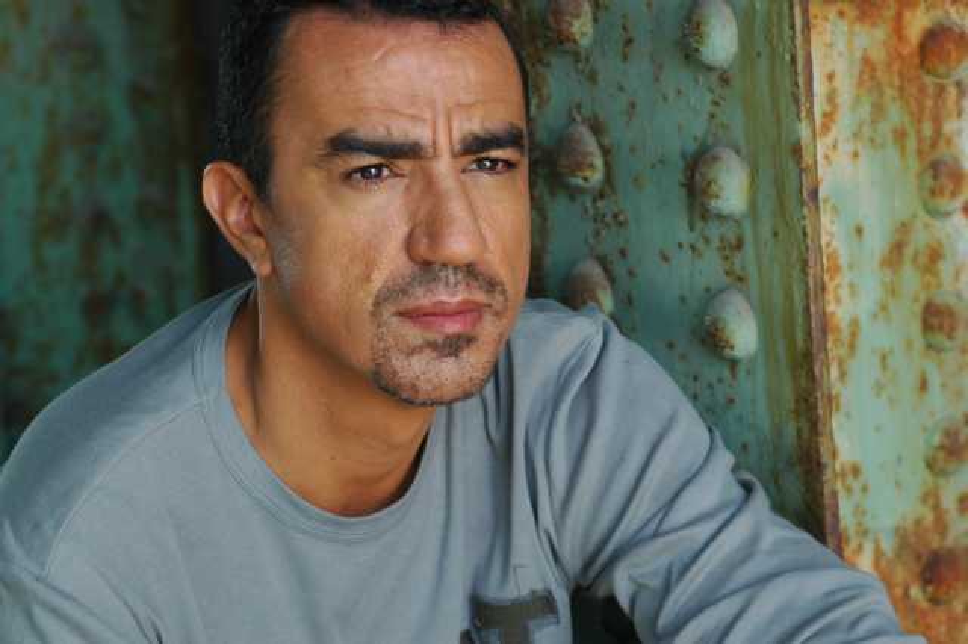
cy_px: 322
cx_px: 484
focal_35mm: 105
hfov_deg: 19.5
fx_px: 2822
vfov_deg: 13.0
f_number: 4.5
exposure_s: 1/80
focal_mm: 70
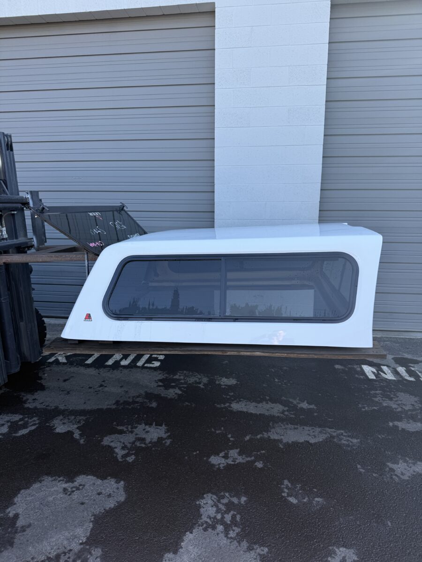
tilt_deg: -9.8
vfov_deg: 71.6
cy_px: 281
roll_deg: -0.7
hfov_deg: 56.8
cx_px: 211
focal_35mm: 24
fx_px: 390
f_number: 1.78
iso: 80
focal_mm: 6.76
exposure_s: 1/683
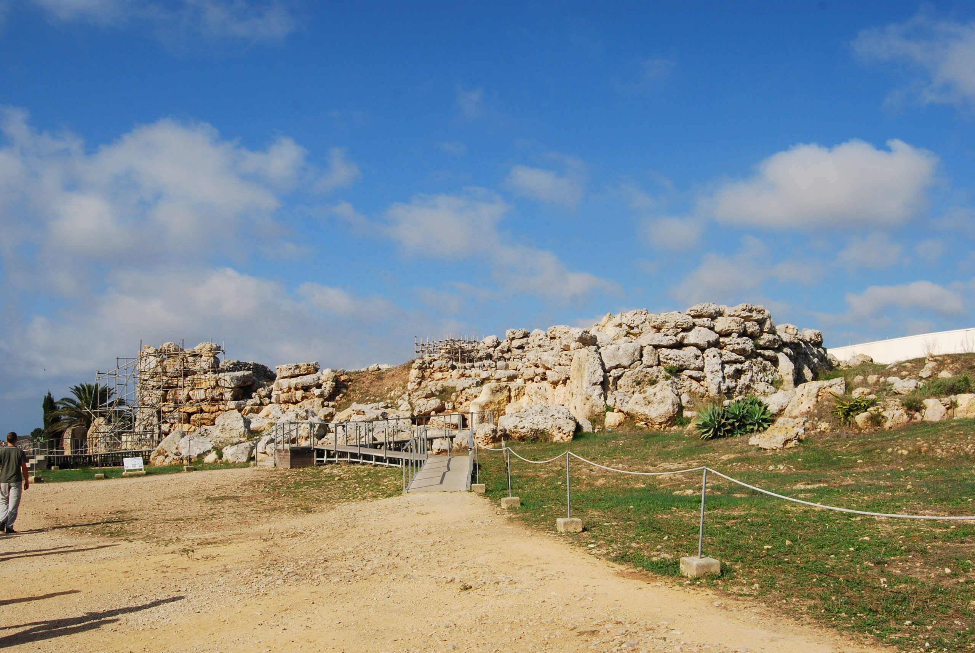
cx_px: 488
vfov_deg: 40.1
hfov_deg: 57.2
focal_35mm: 33
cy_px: 326
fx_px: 895
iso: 200
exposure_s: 1/400
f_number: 10
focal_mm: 22
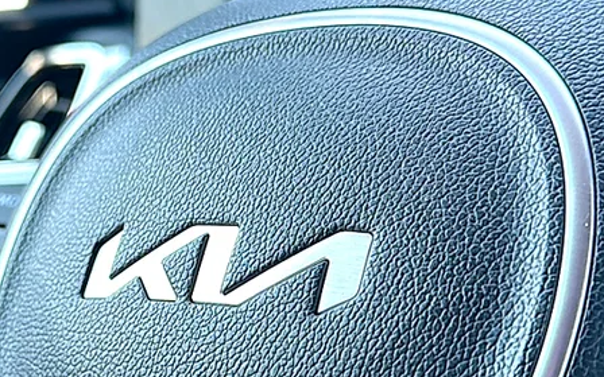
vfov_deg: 20.6
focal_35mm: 63
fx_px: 1037
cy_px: 230
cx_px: 191
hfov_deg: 32.2
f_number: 1.78
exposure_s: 1/209
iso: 64
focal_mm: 6.86
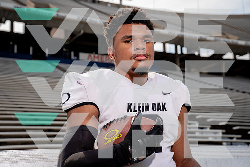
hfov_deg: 36.6
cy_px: 84
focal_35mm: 54
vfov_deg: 24.9
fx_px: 378
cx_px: 125
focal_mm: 53
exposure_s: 1/640
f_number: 5
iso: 100
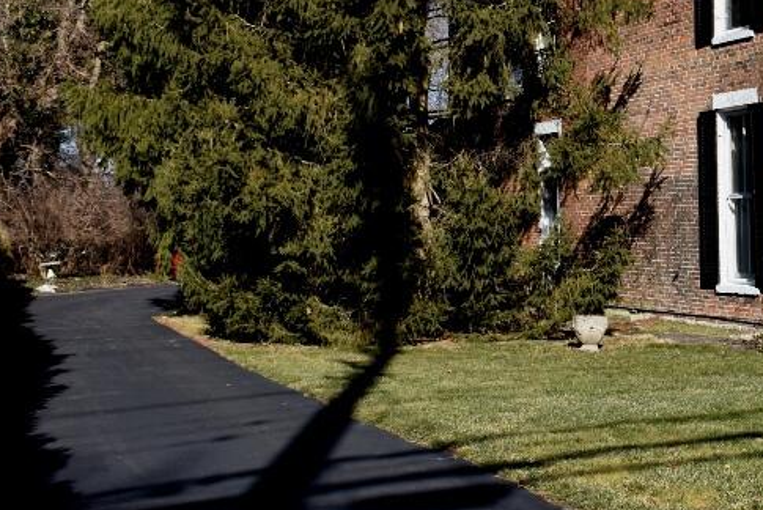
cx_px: 755
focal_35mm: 57
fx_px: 1209
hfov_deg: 32.4
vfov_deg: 23.6
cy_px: 146
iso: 220
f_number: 8
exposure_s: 1/500
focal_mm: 18
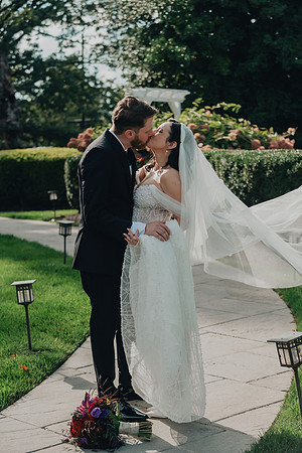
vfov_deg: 26.0
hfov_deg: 17.5
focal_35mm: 78
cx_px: 151
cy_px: 226
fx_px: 981
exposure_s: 1/4000
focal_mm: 78
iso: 800
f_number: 4
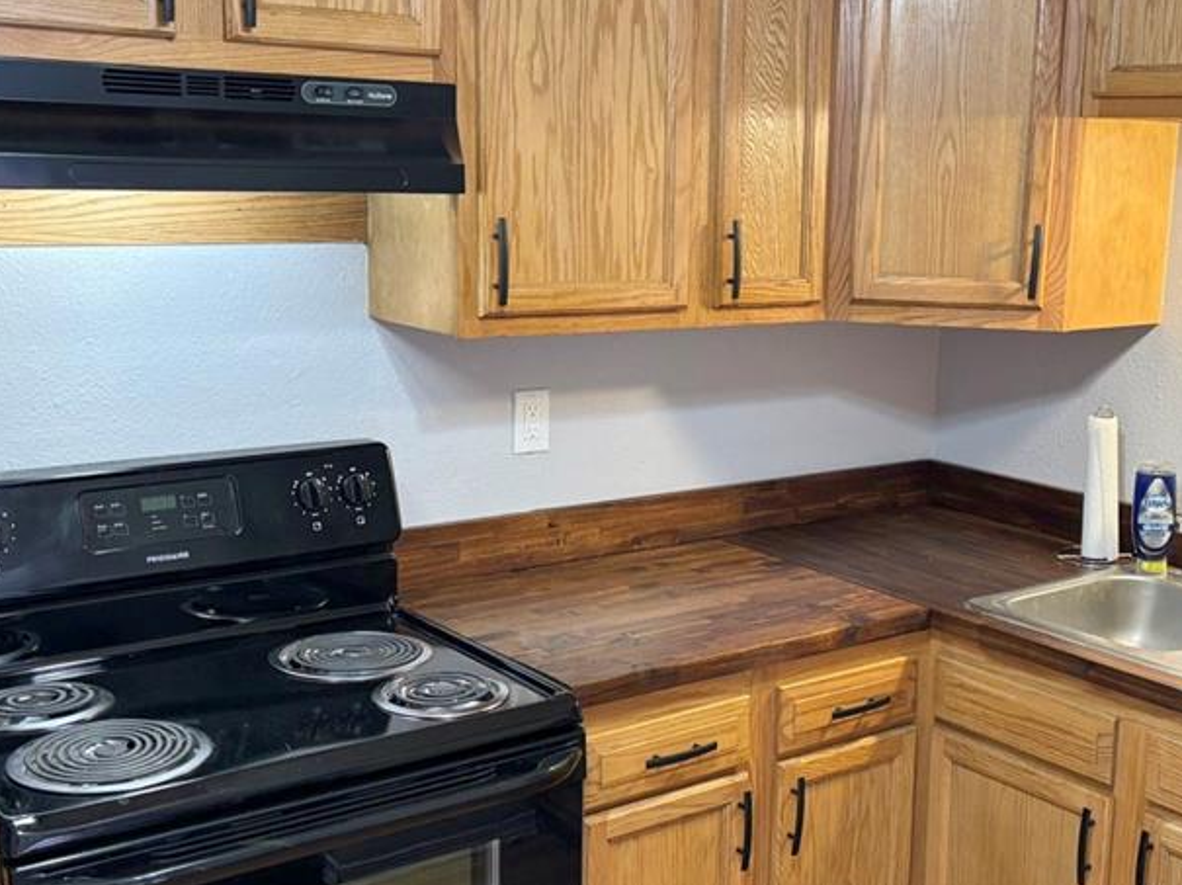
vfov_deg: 32.8
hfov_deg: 42.3
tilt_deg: -12.1
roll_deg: +0.6
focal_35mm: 44
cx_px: 801
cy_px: 491
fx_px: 1502
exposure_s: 1/60
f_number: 1.6
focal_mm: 5.96
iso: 160
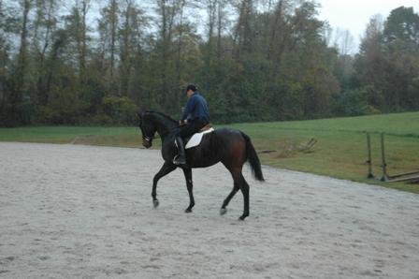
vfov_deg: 25.7
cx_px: 210
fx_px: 611
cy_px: 140
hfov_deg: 37.9
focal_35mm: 52
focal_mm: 35
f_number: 5
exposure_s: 1/100
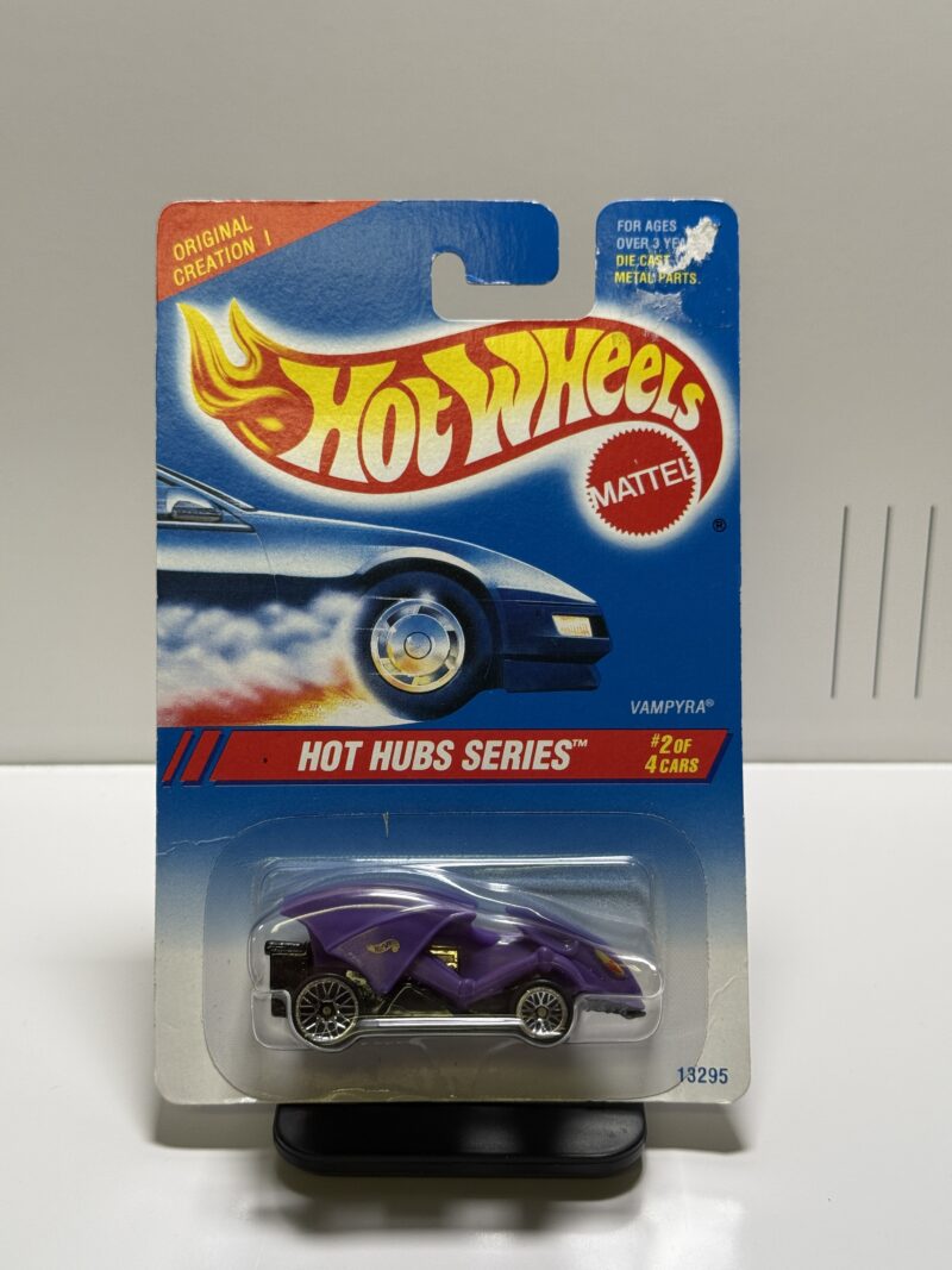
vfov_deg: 39.7
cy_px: 635
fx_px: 1760
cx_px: 476
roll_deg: -0.4
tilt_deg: -22.1
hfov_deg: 30.3
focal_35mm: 48
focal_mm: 6.76
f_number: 1.78
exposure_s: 1/60
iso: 80
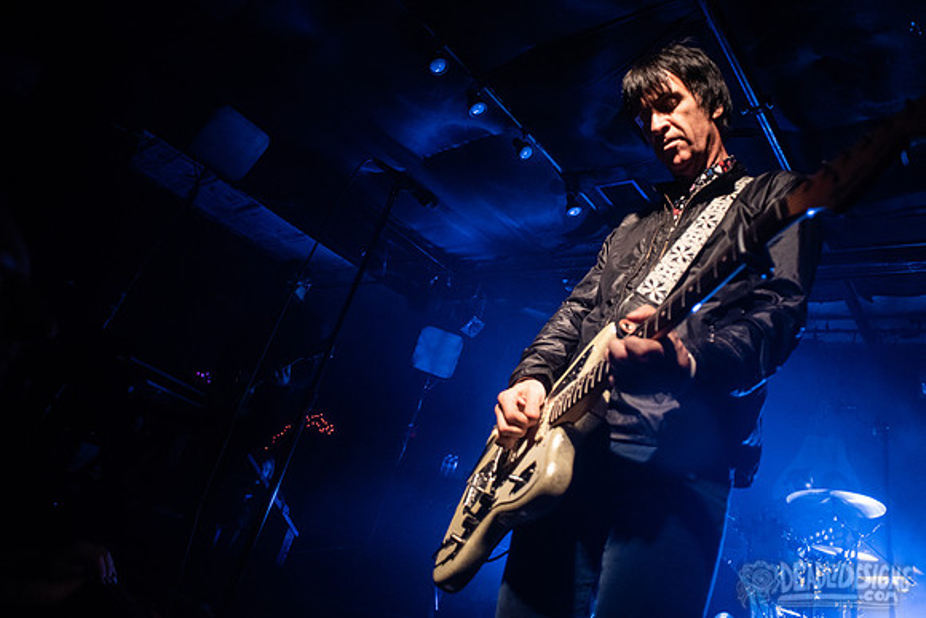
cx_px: 522
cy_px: 269
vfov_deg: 55.9
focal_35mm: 23
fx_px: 580
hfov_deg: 76.8
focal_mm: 20
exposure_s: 1/800
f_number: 2.8
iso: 2000
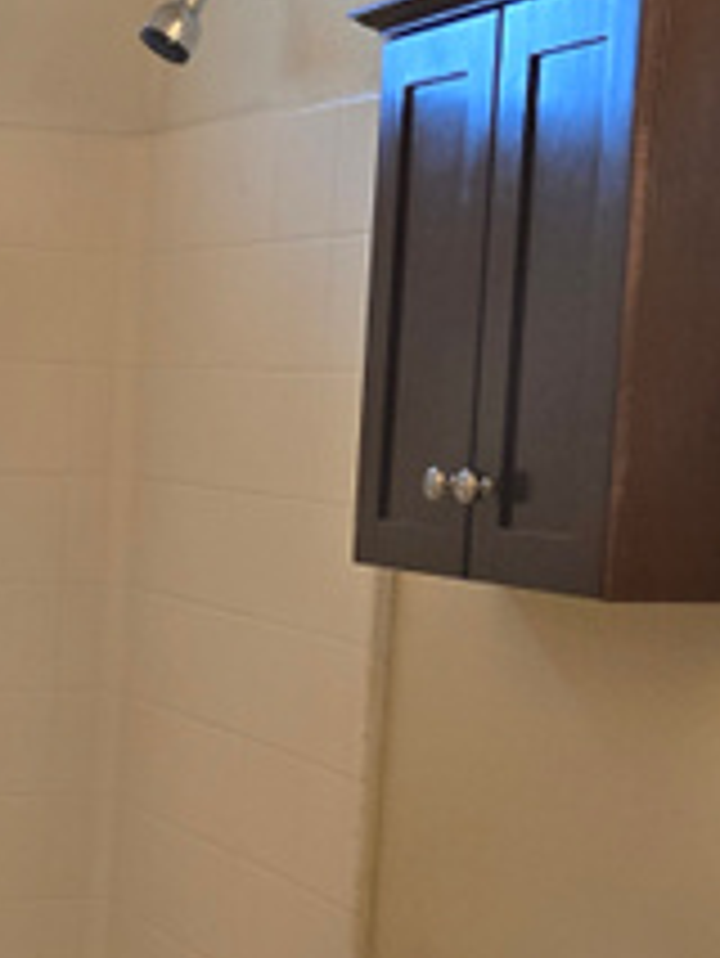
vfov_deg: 23.3
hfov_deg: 17.6
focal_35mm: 83
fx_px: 2300
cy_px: 738
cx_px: 108
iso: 160
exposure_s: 1/120
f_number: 1.8
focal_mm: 5.4
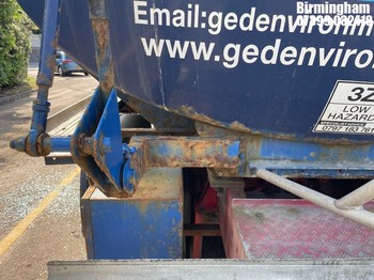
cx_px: 187
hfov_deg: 67.3
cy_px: 140
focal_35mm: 26
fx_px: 281
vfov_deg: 53.0
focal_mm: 4.2
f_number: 1.6
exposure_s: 1/387
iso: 32
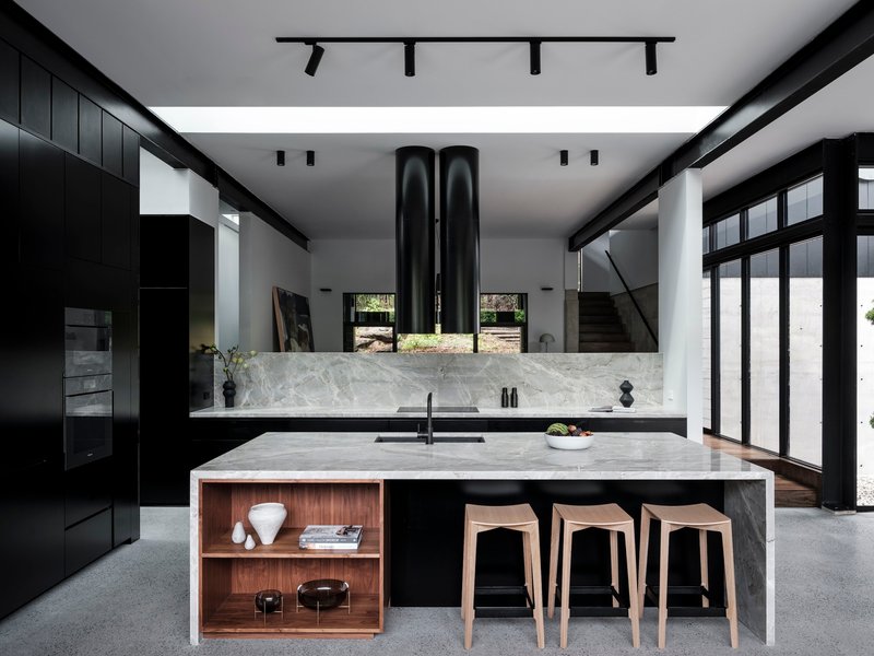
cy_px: 328
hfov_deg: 69.4
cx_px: 437
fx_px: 631
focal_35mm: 25
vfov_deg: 54.9
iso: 100
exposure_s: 1.7
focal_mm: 32
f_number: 18
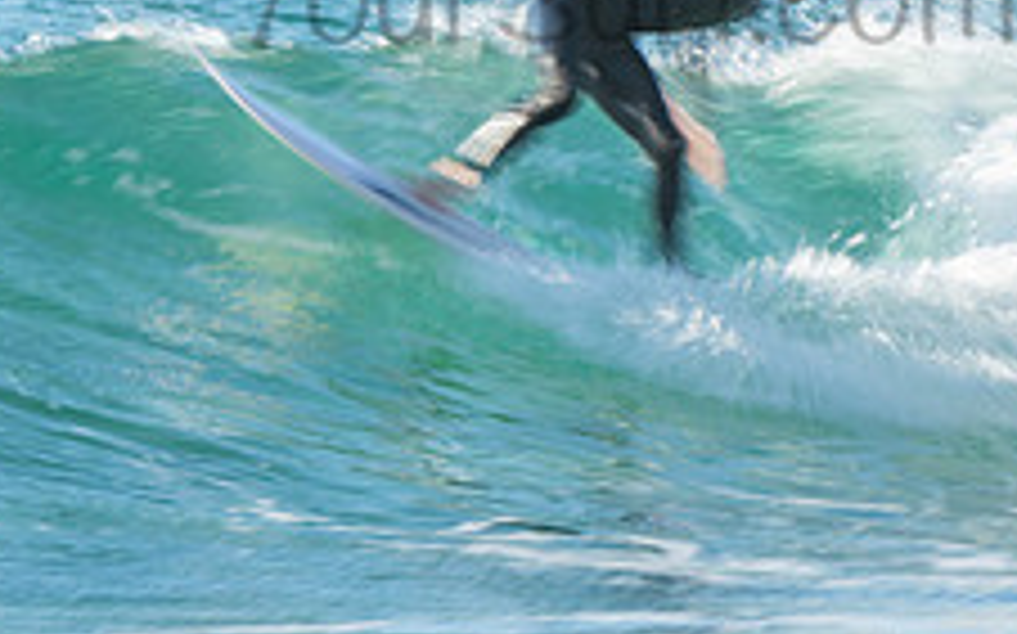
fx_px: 43466
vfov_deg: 0.8
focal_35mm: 1569
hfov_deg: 1.3
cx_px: 698
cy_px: -61
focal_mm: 400
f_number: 18
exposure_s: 1/30
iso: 100
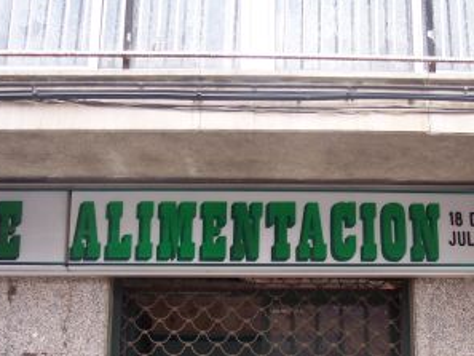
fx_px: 808
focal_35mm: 59
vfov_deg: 24.6
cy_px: 253
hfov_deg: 32.5
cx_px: 310
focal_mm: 8
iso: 100
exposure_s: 1/180
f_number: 3.4
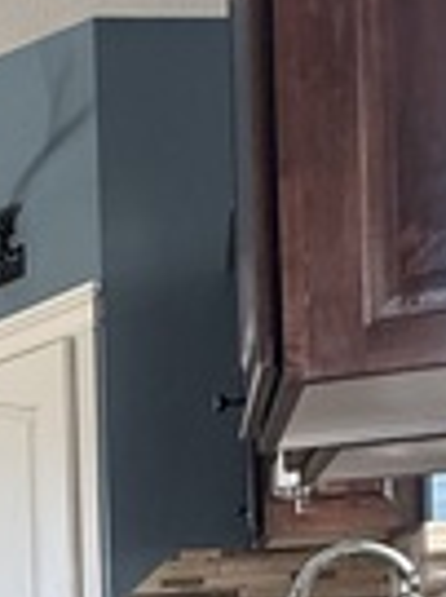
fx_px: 1187
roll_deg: +0.9
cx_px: -578
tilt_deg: -0.3
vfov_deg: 25.8
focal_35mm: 69
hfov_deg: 14.8
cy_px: 679
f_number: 2.2
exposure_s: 1/99
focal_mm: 2.22
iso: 200
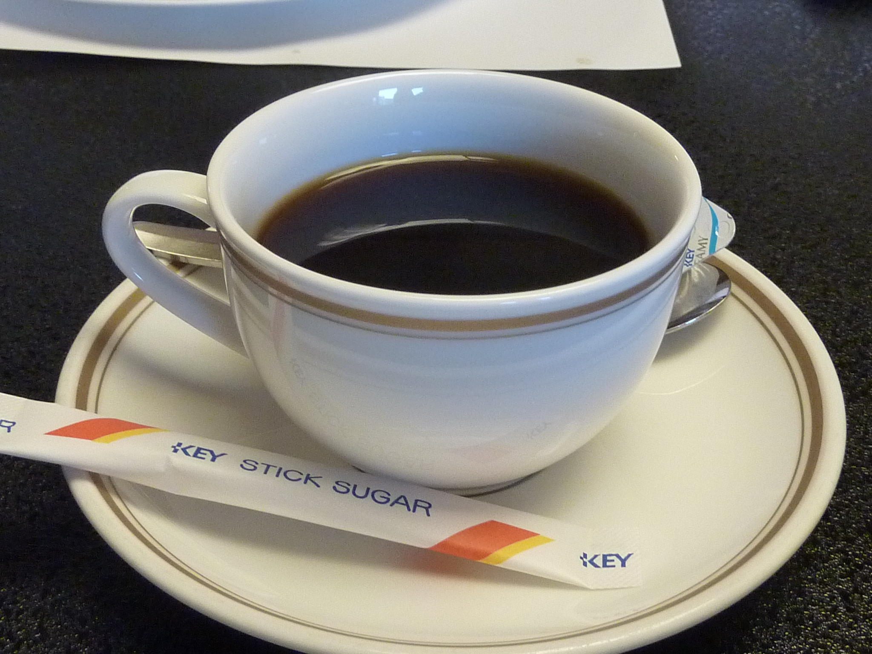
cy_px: 327
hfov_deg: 37.5
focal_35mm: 51
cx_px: 436
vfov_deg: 28.6
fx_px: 1285
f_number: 3.4
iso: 400
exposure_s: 1/25
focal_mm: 4.7
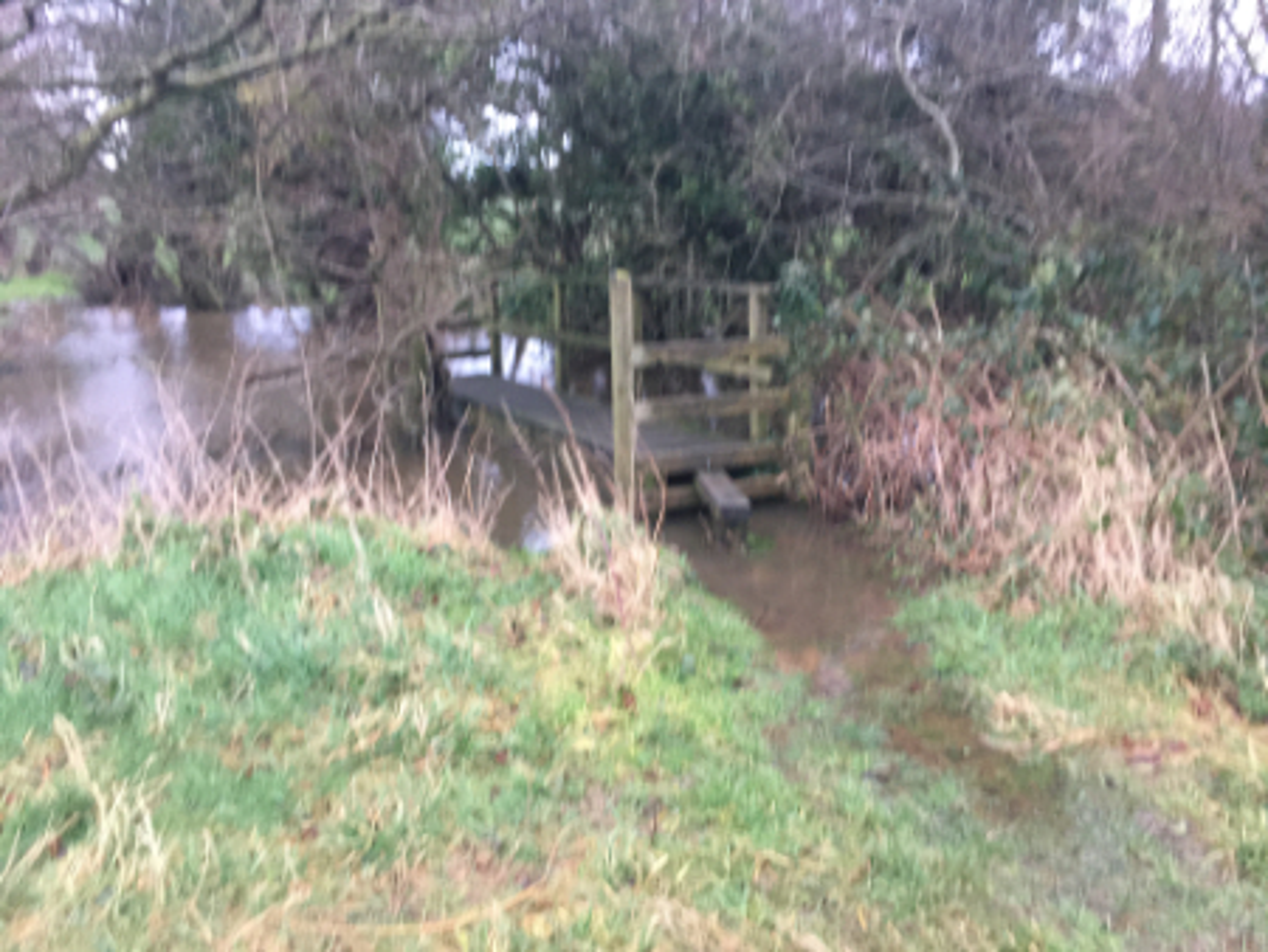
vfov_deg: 48.3
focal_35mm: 29
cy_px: 476
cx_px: 634
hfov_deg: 61.6
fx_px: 1063
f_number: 2.2
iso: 250
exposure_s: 1/33
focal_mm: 4.2
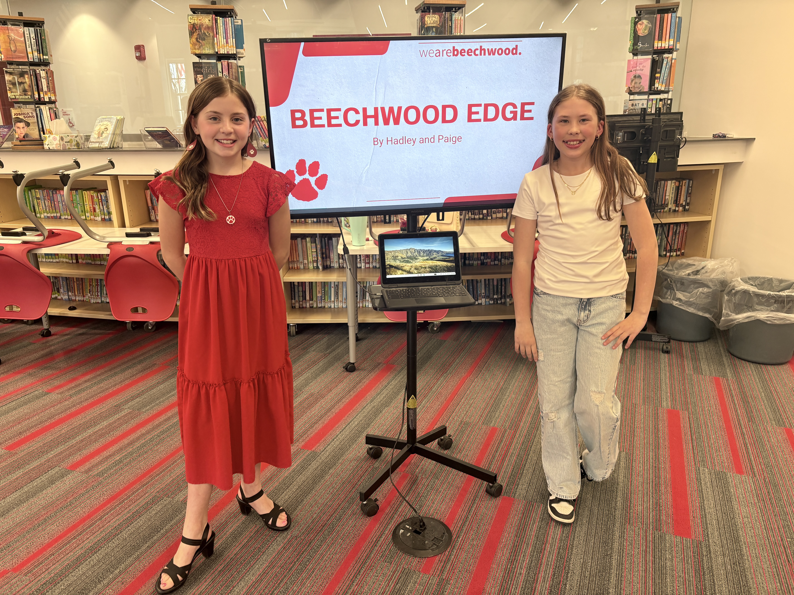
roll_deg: +1.3
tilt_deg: -17.0
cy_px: 298
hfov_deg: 67.3
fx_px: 596
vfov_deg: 53.1
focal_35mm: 26
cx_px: 397
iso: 80
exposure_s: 1/75
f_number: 1.6
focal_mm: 5.96
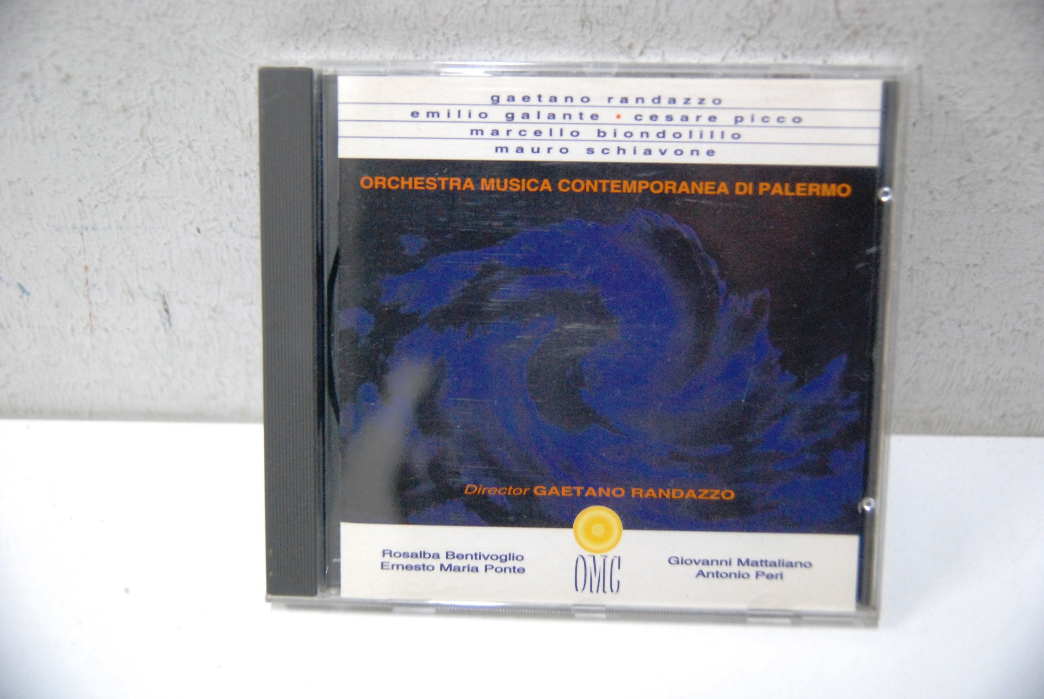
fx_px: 1394
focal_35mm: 48
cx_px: 522
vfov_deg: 28.2
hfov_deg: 41.1
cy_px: 350
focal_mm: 32
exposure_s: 1/60
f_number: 2.8
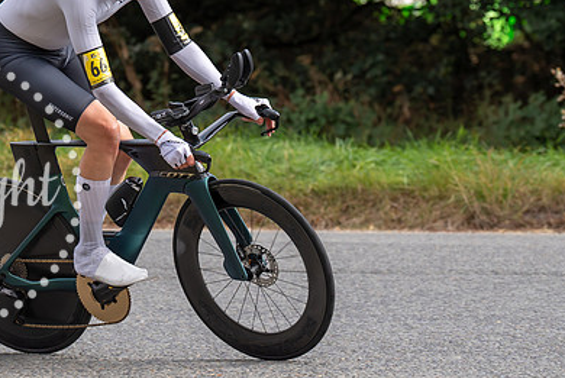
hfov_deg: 7.9
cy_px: 16
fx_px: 4101
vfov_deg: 5.3
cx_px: 139
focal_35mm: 261
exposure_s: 1/1000
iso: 125
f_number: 4
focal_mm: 125
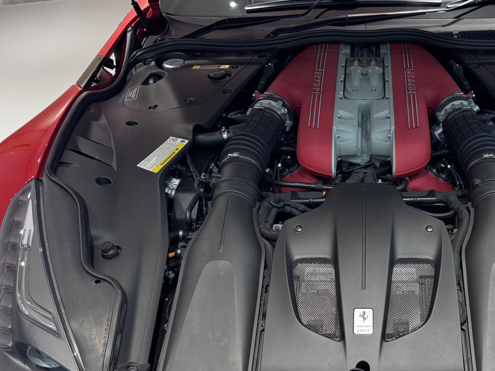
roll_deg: -0.7
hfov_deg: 44.0
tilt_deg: -38.1
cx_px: 383
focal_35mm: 41
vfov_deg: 35.0
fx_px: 586
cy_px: 229
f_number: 1.78
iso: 160
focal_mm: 6.76
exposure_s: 1/100
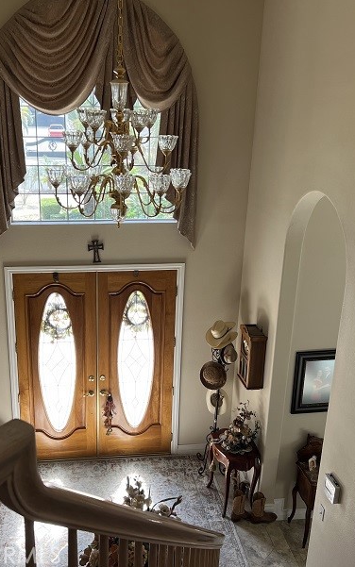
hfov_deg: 34.3
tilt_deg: -20.7
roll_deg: +0.0
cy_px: 284
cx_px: 130
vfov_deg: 52.7
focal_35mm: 37
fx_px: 572
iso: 64
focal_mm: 5.7
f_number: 1.5
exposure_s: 1/163
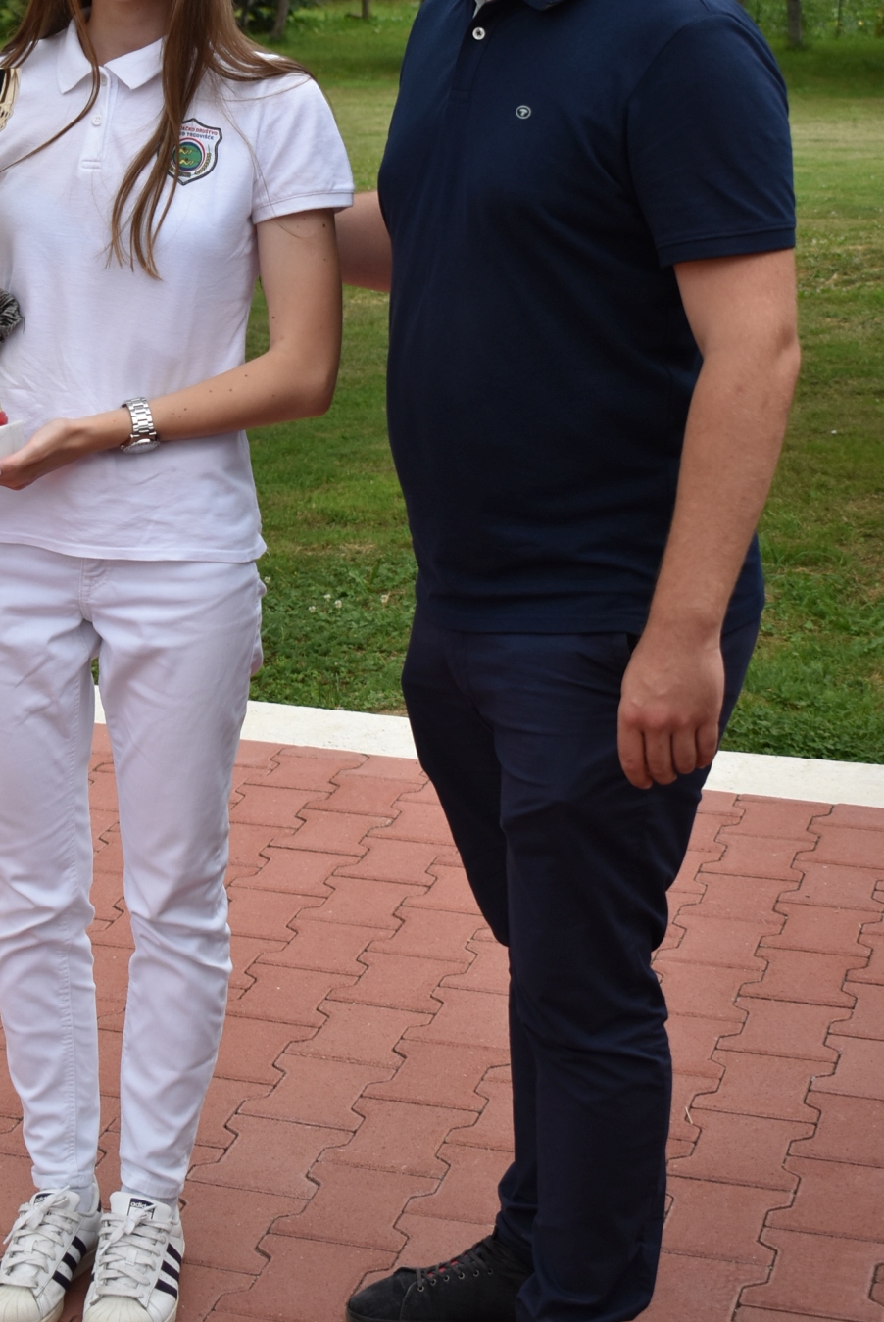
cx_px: 278
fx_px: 2746
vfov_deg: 27.0
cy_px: 484
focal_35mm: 75
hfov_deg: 18.2
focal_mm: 35
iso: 400
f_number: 6.3
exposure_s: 1/1600
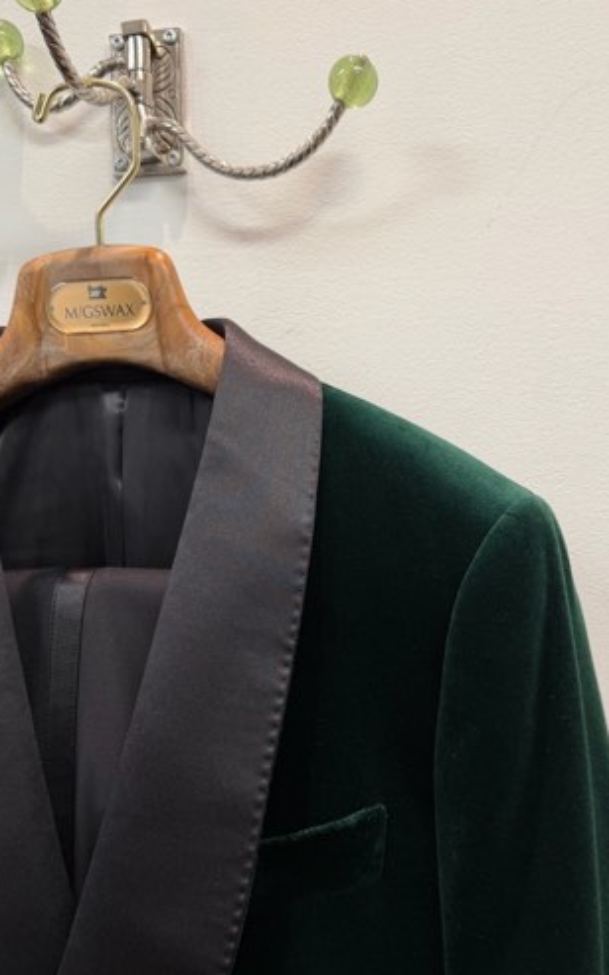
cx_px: 303
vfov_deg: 58.1
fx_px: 877
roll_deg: +0.3
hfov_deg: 38.3
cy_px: 524
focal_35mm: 33
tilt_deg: -1.7
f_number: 1.78
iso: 100
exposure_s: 1/60
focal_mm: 6.76
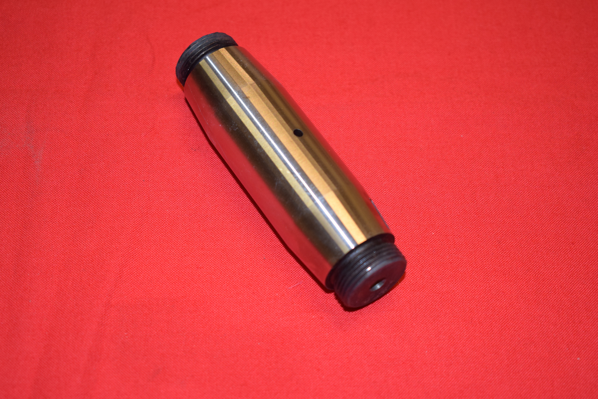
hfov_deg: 29.2
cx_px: 299
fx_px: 1146
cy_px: 200
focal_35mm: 69
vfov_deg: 19.7
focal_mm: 46
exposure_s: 1/80
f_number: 5.3
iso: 500
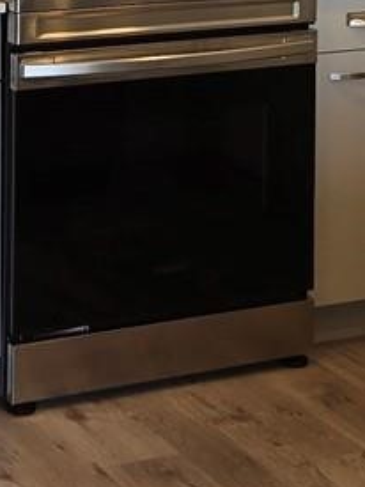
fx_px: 1885
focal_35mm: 134
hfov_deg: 11.0
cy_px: -198
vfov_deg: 14.0
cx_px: 262
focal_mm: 5.4
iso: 32
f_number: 1.8
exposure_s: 1/120
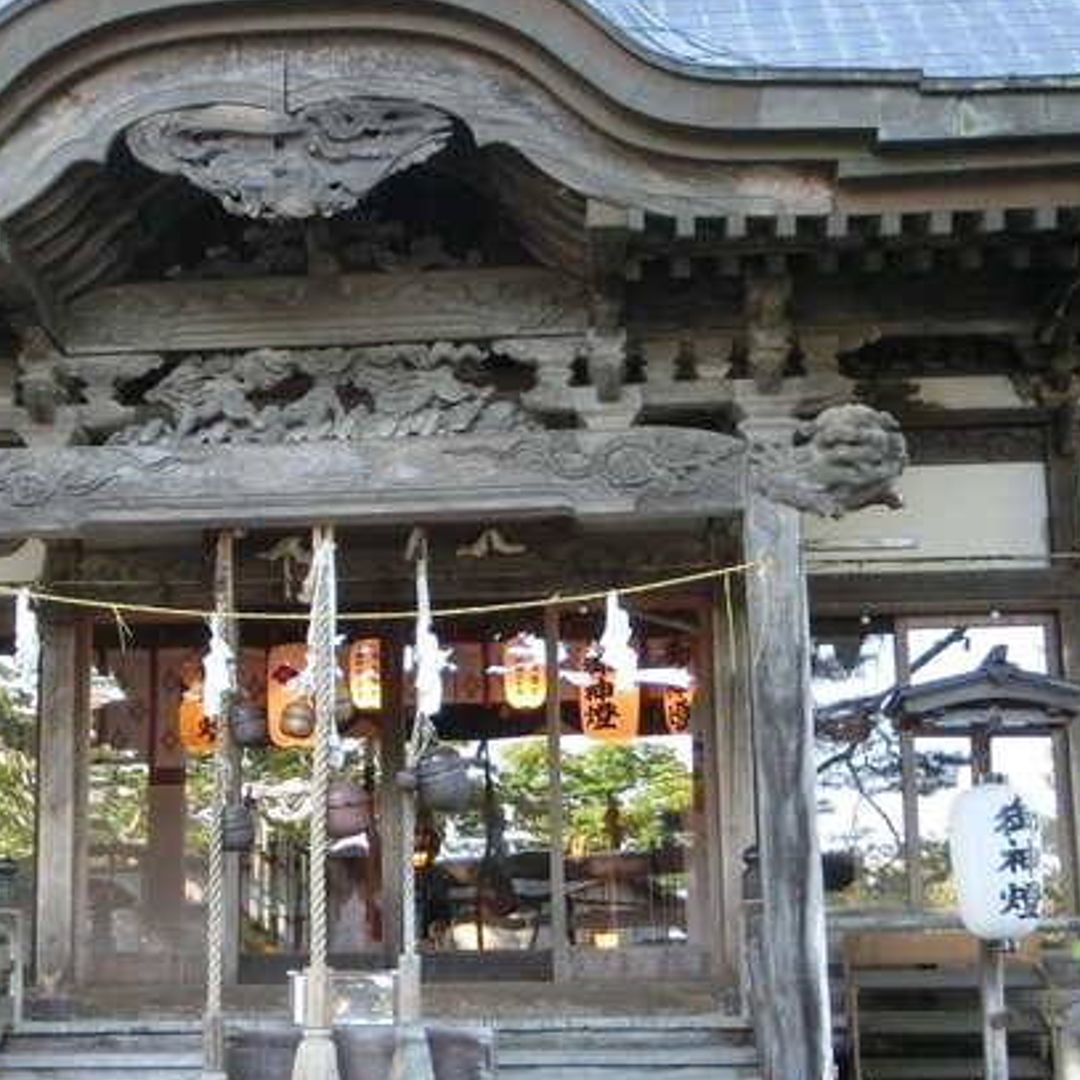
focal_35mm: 66
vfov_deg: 26.1
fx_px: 2330
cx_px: 350
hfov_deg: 25.9
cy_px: 592
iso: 400
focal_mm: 6.67
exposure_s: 1/80
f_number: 3.9
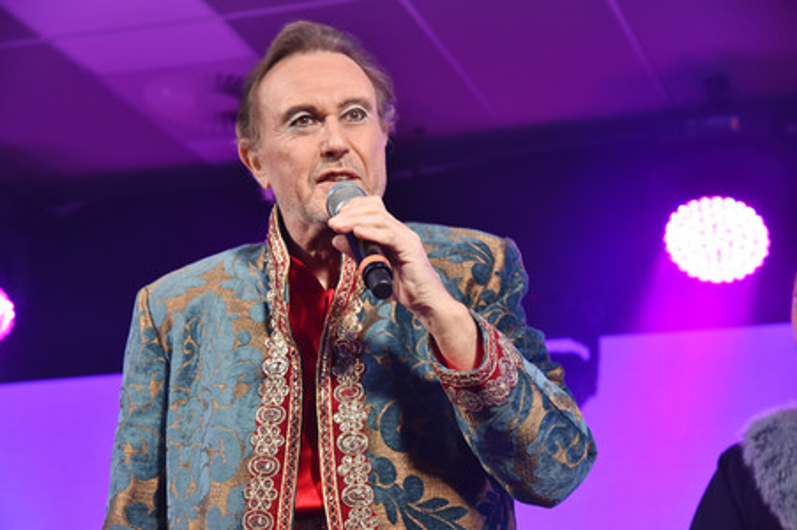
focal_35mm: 85
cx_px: 398
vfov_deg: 16.0
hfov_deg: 23.9
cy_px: 265
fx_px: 1880
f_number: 5.6
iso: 1250
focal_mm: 85
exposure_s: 1/125
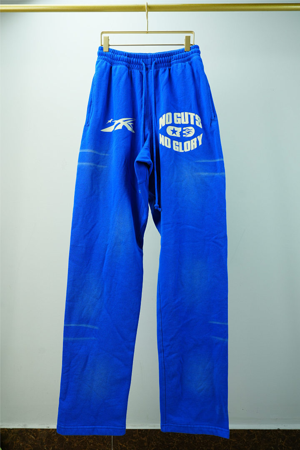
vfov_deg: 63.7
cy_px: 225
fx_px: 362
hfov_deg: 45.0
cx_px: 150
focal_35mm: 29
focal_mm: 29
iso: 640
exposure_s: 1/160
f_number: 5.6
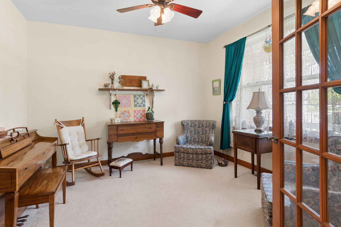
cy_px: 114
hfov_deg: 90.0
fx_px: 170
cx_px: 170
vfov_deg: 67.4
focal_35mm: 18
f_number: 8
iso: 250
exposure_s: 1/5
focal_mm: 12
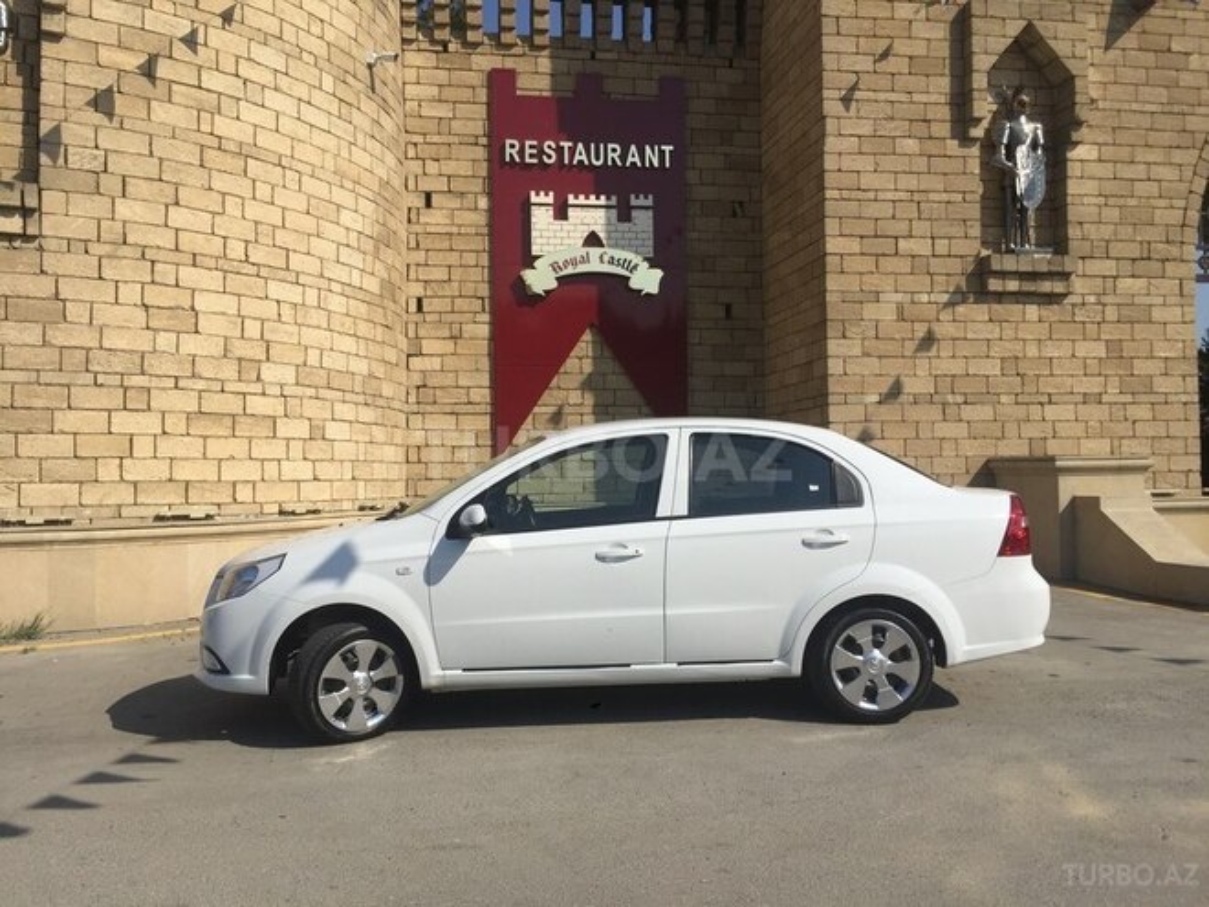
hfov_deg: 61.7
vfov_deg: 48.2
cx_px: 604
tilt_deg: +0.5
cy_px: 454
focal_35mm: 29
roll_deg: -0.4
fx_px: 1013
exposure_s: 1/4405
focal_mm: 4.15
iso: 32
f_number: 2.2
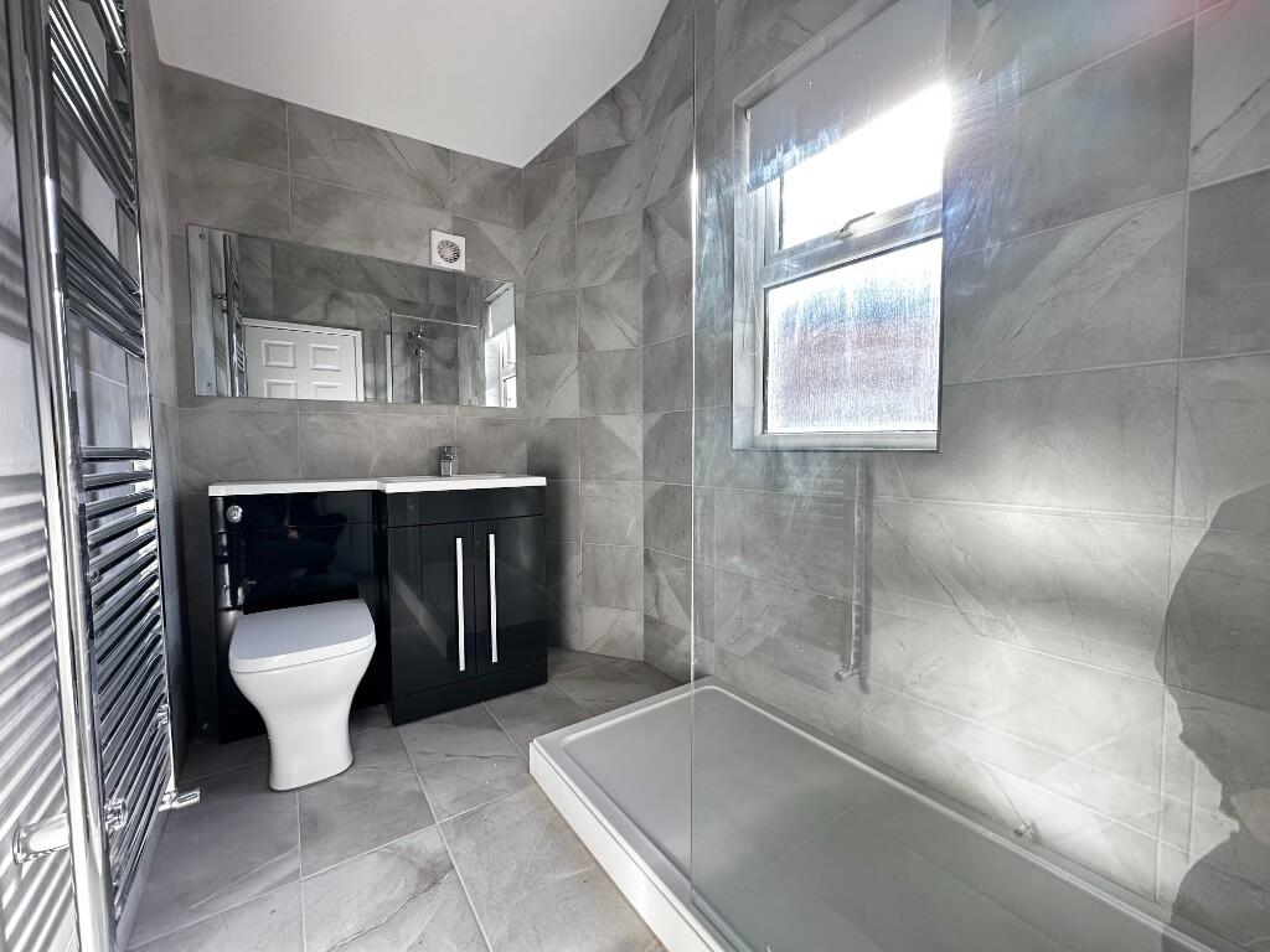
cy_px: 476
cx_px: 635
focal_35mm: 14
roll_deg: +0.4
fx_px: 514
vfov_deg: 85.7
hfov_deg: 102.1
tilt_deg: -3.2
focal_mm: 2.22
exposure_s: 1/99
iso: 100
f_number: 2.2
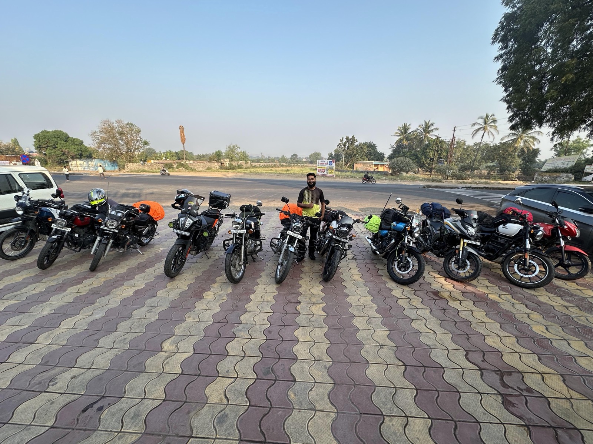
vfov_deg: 85.7
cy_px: 222
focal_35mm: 14
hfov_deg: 102.1
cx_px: 296
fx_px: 240
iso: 40
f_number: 2.2
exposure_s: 1/469
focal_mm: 2.22
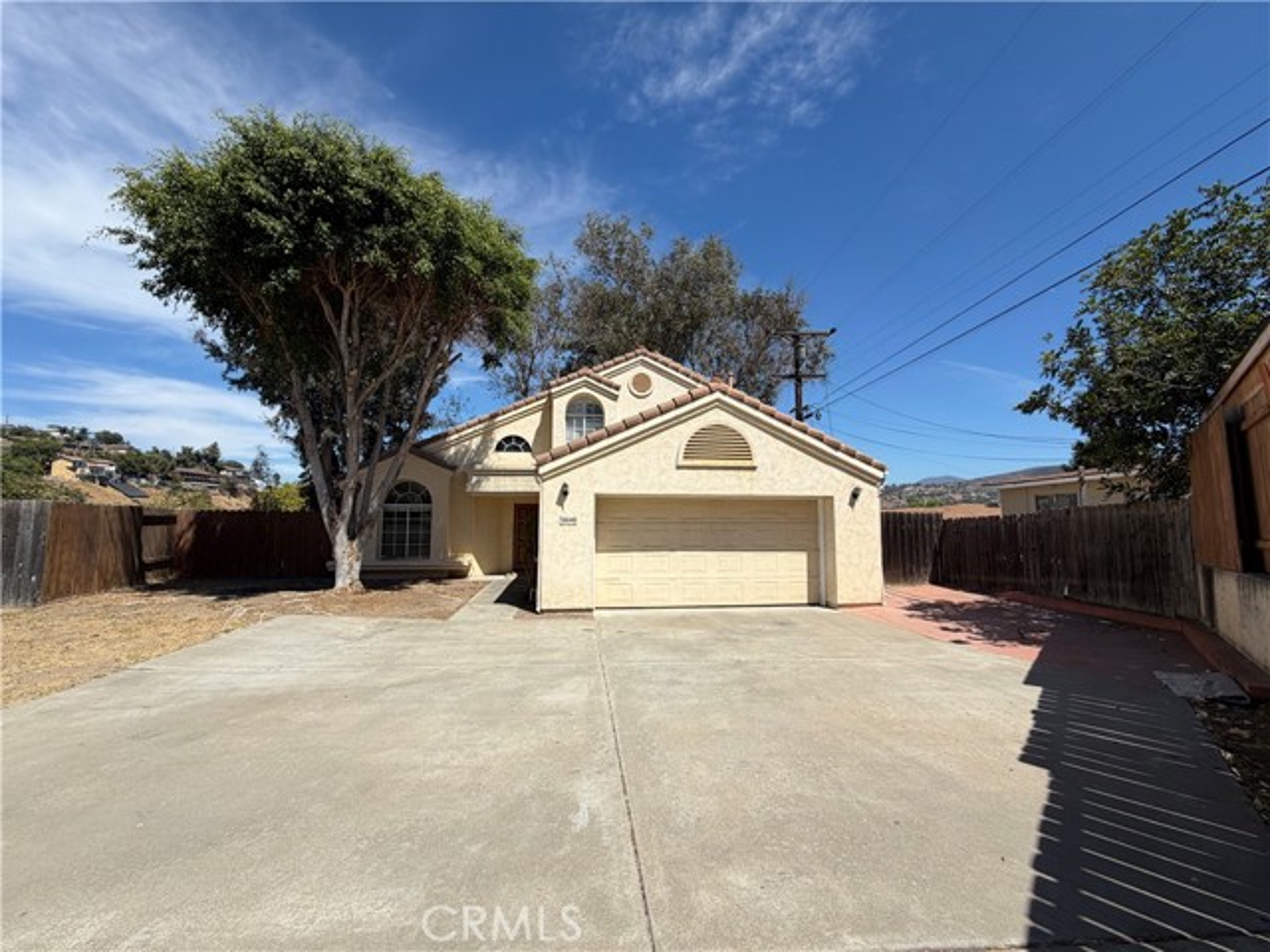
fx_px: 514
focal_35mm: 14
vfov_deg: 85.7
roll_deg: +0.2
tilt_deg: +5.5
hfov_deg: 102.1
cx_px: 635
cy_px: 476
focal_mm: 2.22
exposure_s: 1/1068
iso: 20
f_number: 2.2
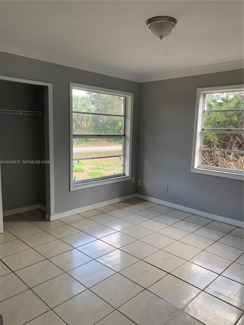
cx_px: 122
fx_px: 244
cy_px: 162
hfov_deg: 53.1
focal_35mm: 26
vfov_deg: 67.3
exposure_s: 1/121
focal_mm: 4.25
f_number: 1.8
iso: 50
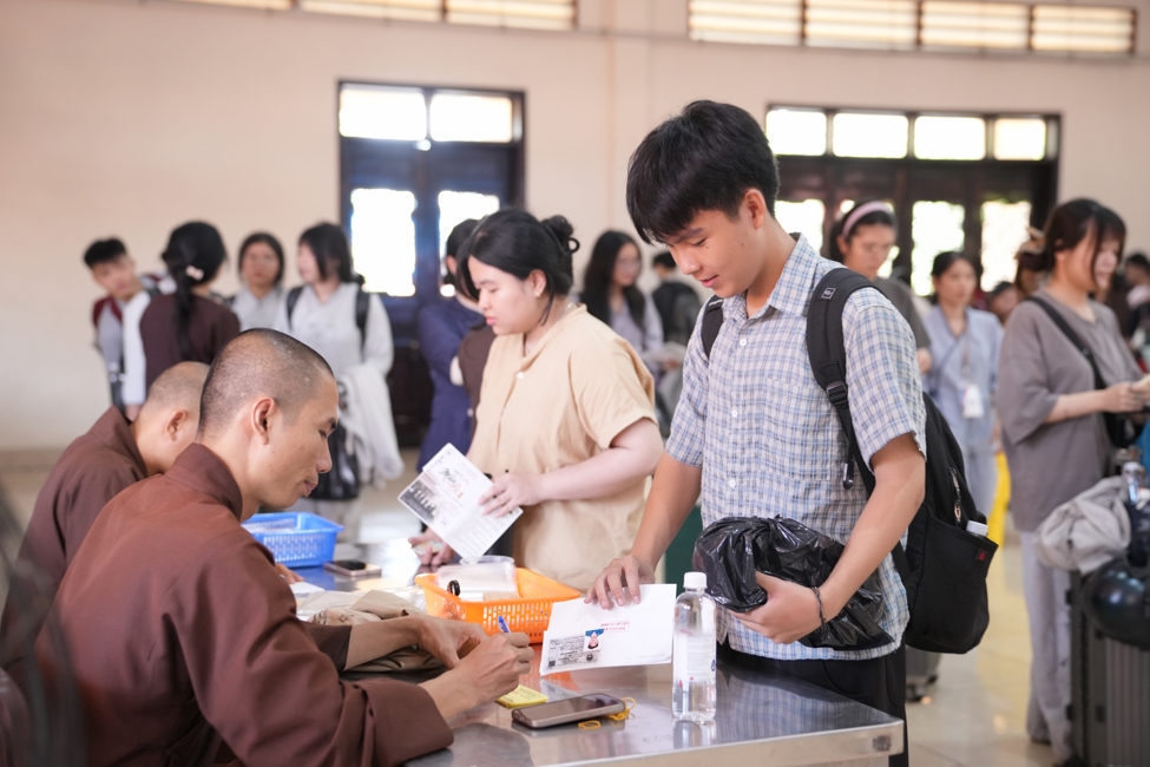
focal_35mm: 53
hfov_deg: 37.5
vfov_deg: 25.5
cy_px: 384
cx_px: 575
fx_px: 1693
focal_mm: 53
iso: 2500
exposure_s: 1/160
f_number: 2.8
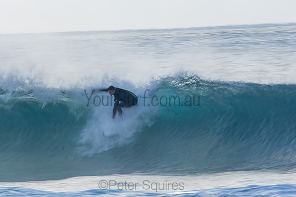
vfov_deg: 1.7
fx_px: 6701
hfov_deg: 2.5
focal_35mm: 815
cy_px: 93
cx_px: 141
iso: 100
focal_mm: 500
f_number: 22
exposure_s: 1/25
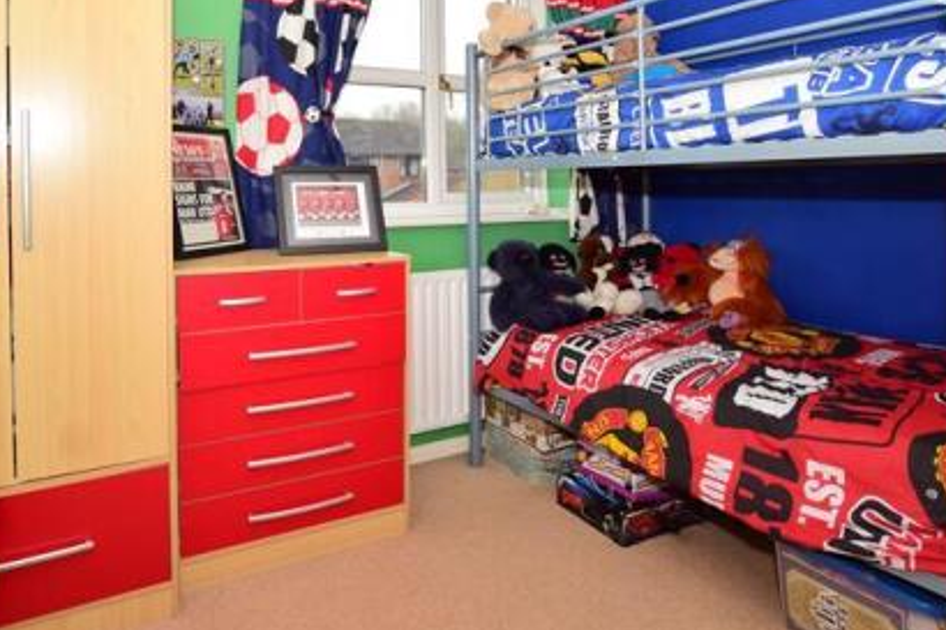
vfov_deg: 51.7
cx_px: 399
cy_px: 190
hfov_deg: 73.3
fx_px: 630
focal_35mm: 24
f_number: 7.1
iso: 500
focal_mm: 10
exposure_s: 1/200
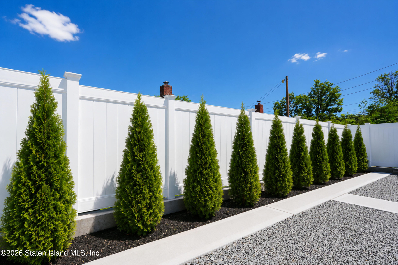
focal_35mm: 17
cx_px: 199
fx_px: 188
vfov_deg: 70.4
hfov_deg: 93.3
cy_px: 132
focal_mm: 17
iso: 100
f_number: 10
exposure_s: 1/250
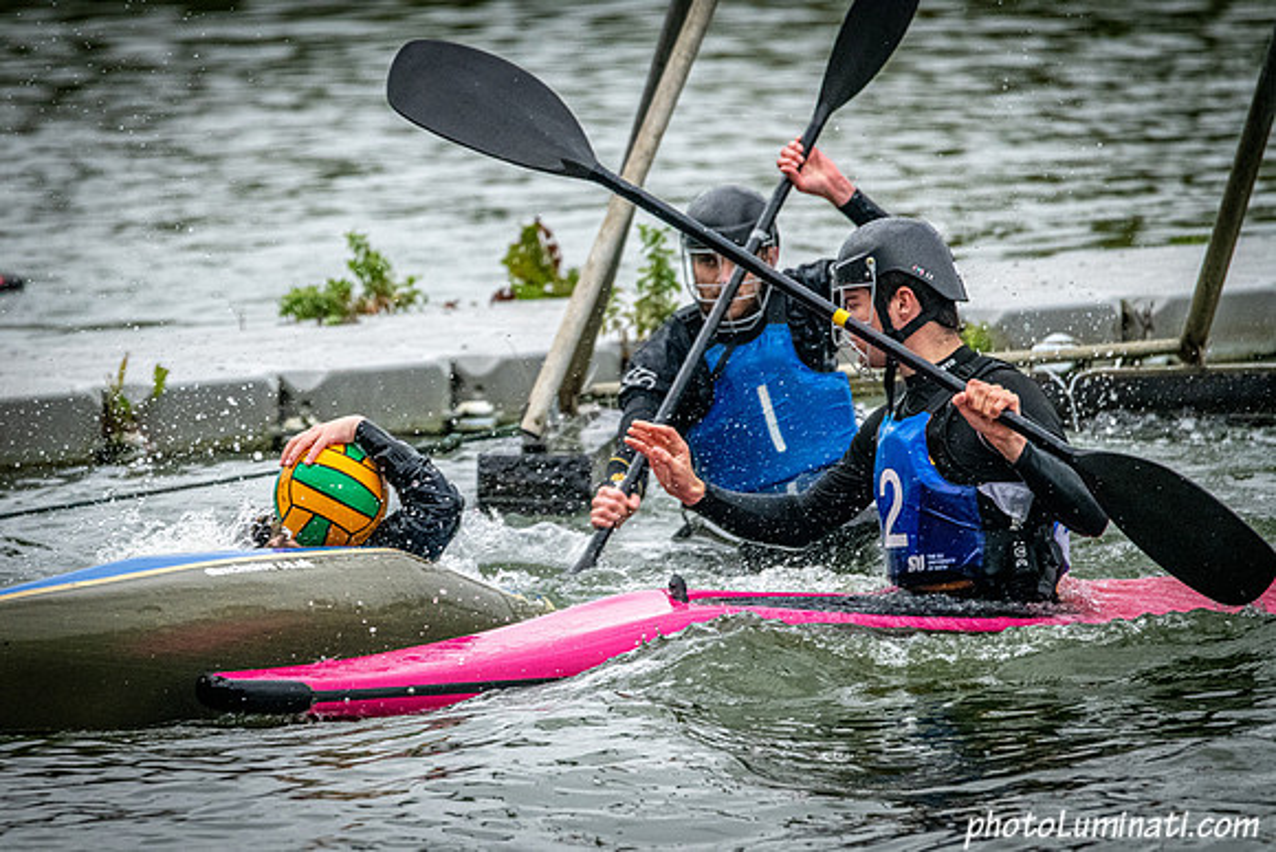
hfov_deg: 4.0
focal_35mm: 520
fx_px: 18443
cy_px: 554
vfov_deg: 2.6
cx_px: 446
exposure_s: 1/2500
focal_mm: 400
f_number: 8
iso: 3200
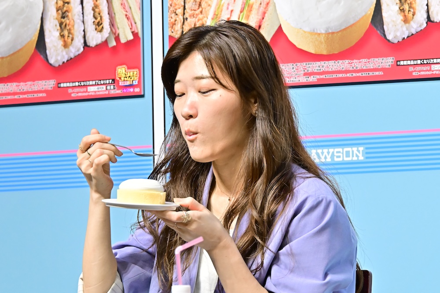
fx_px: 3665
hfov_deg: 6.9
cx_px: 220
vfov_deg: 4.6
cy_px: 146
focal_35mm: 300
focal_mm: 200
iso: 4000
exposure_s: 1/250
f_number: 10
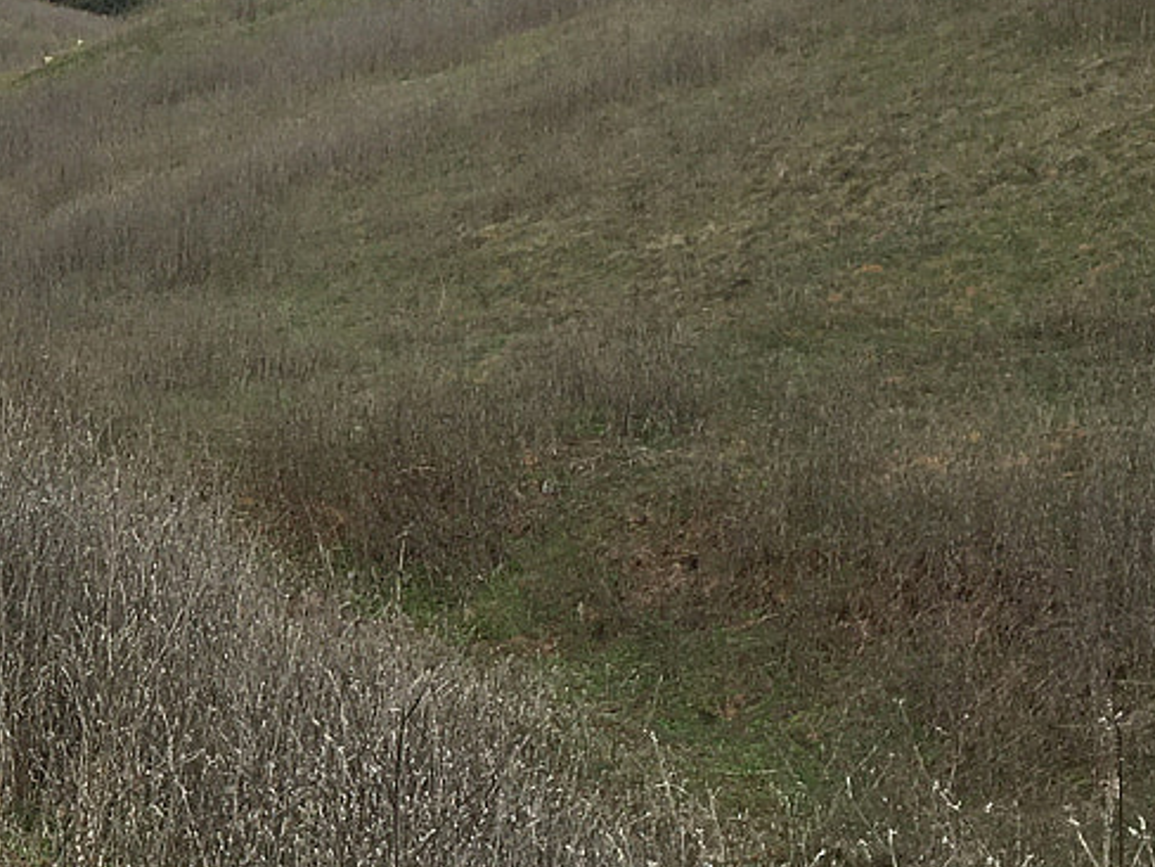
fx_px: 3170
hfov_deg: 18.4
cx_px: -556
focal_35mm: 95
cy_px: 628
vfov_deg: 15.5
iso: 25
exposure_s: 1/1282
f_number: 2.2
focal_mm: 4.15
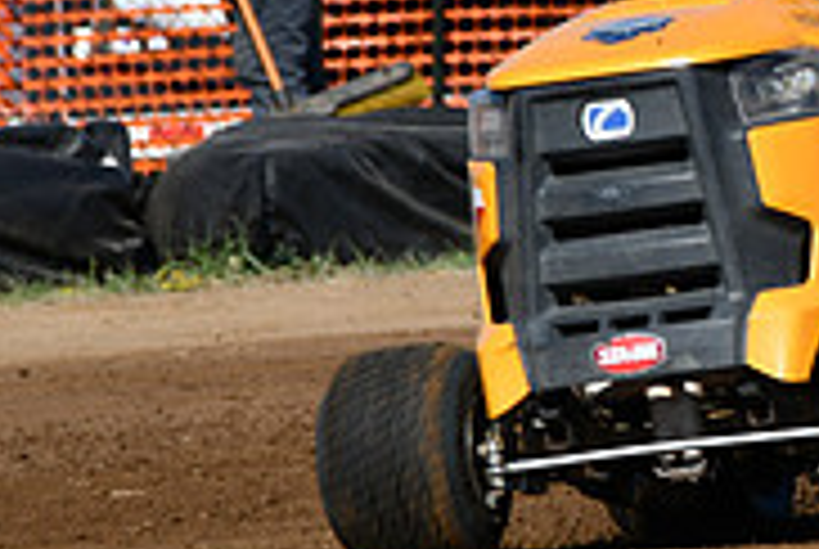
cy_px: 83
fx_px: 20098
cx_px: 932
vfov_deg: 1.6
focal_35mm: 882
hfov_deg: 2.3
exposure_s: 1/500
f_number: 8
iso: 125
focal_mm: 185
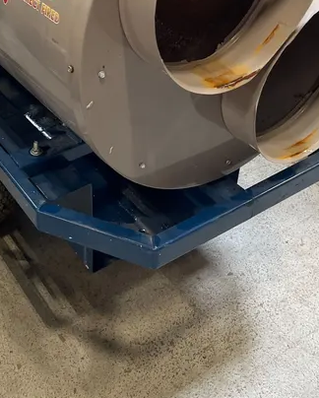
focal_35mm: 46
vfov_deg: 39.4
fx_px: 542
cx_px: 58
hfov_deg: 31.8
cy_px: 111
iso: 250
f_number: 1.6
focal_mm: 5.1
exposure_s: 1/60
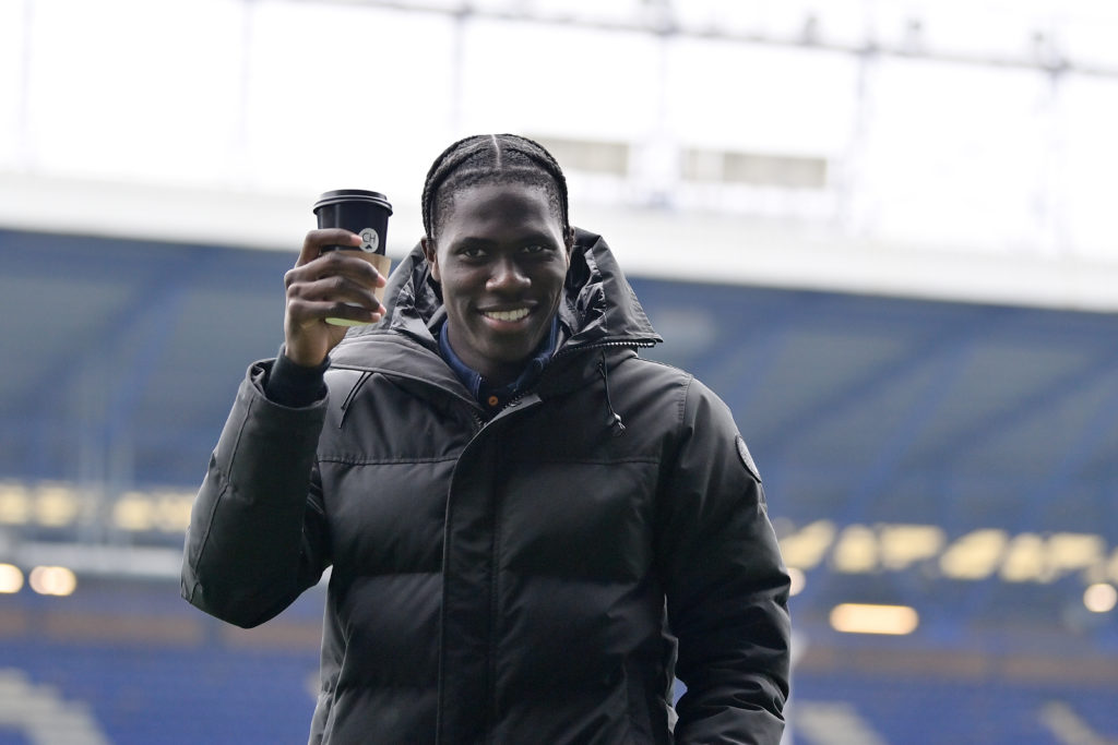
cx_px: 559
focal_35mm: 110
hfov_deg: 18.6
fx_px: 3416
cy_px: 372
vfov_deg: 12.5
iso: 400
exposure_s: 1/640
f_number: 2.8
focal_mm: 110
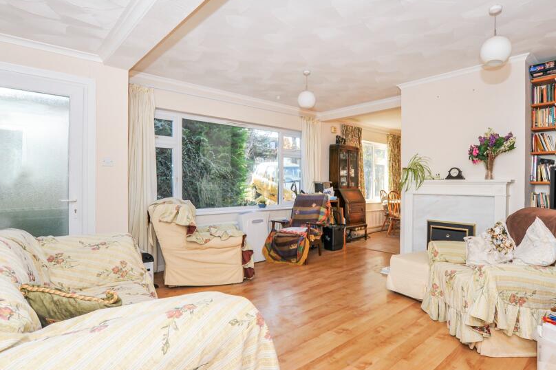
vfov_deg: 64.5
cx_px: 308
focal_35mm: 19
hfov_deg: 86.6
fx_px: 293
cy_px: 174
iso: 250
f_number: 10
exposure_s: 1/30
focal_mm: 10
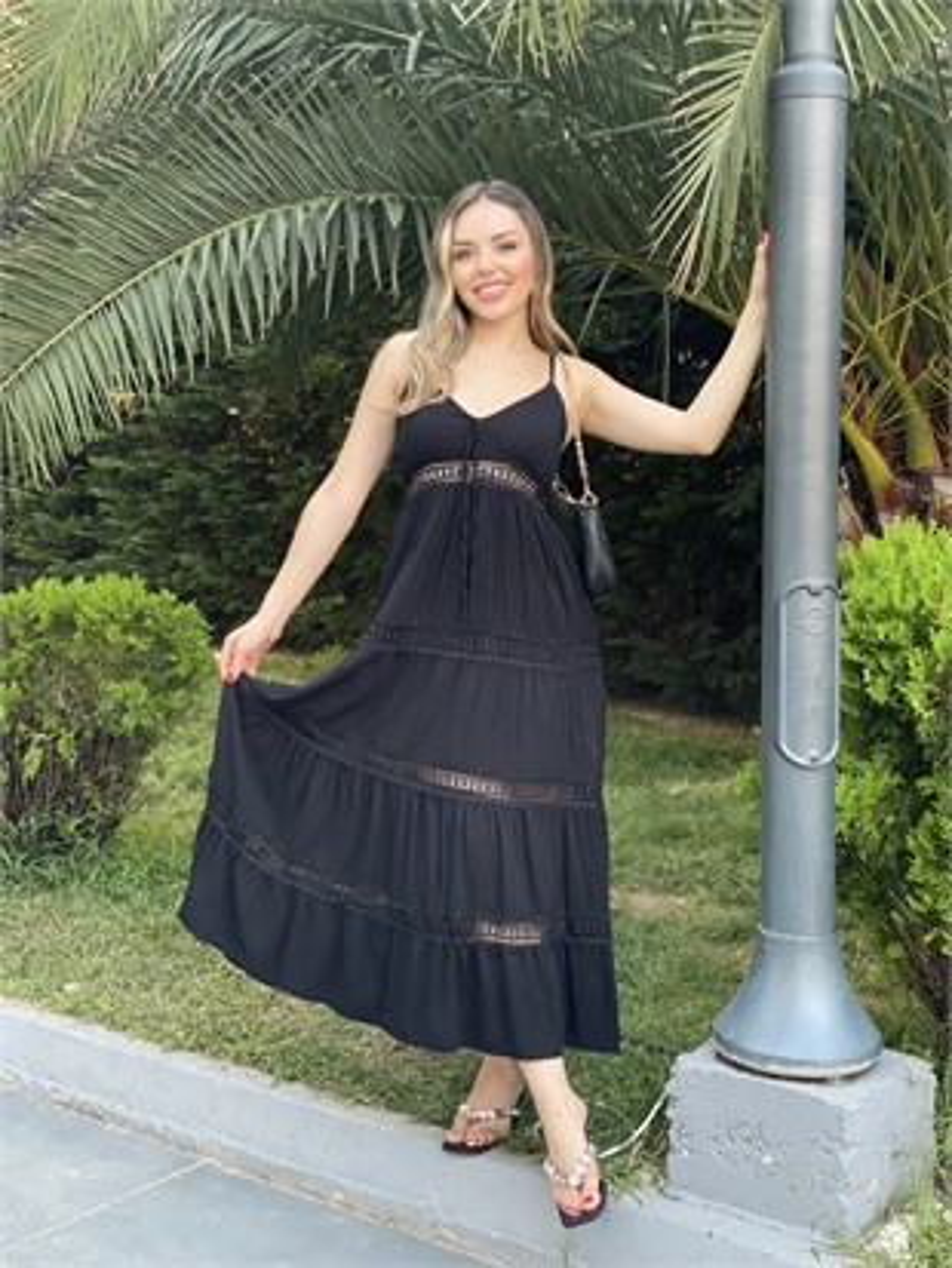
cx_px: 476
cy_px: 634
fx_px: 1906
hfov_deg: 28.0
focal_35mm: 52
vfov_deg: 36.8
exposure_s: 1/122
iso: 100
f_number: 2
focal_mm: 6
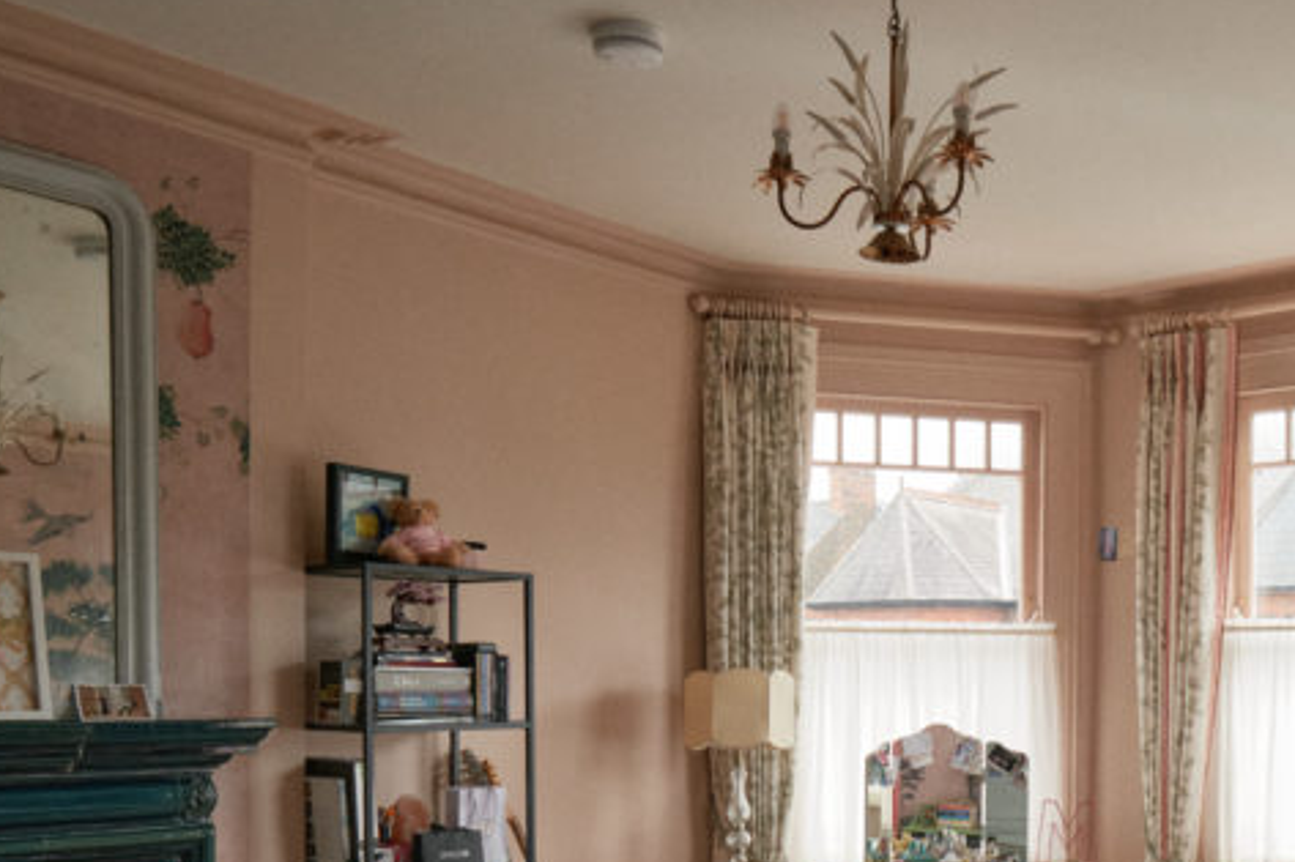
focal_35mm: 39
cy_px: 684
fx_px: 1402
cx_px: 947
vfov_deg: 33.2
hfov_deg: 48.0
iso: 1600
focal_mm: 16
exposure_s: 1/320
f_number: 5.6
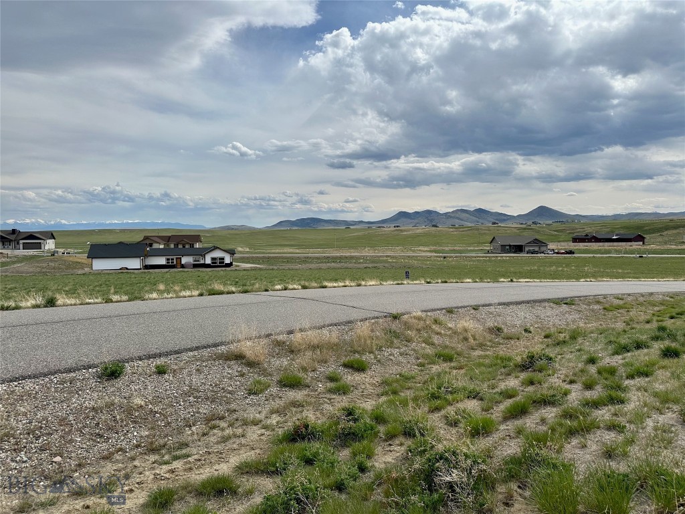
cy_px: 257
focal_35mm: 24
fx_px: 475
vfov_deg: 56.8
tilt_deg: -2.0
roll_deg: -0.2
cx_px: 342
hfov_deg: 71.6
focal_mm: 6.86
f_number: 1.78
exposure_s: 1/8197
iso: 80
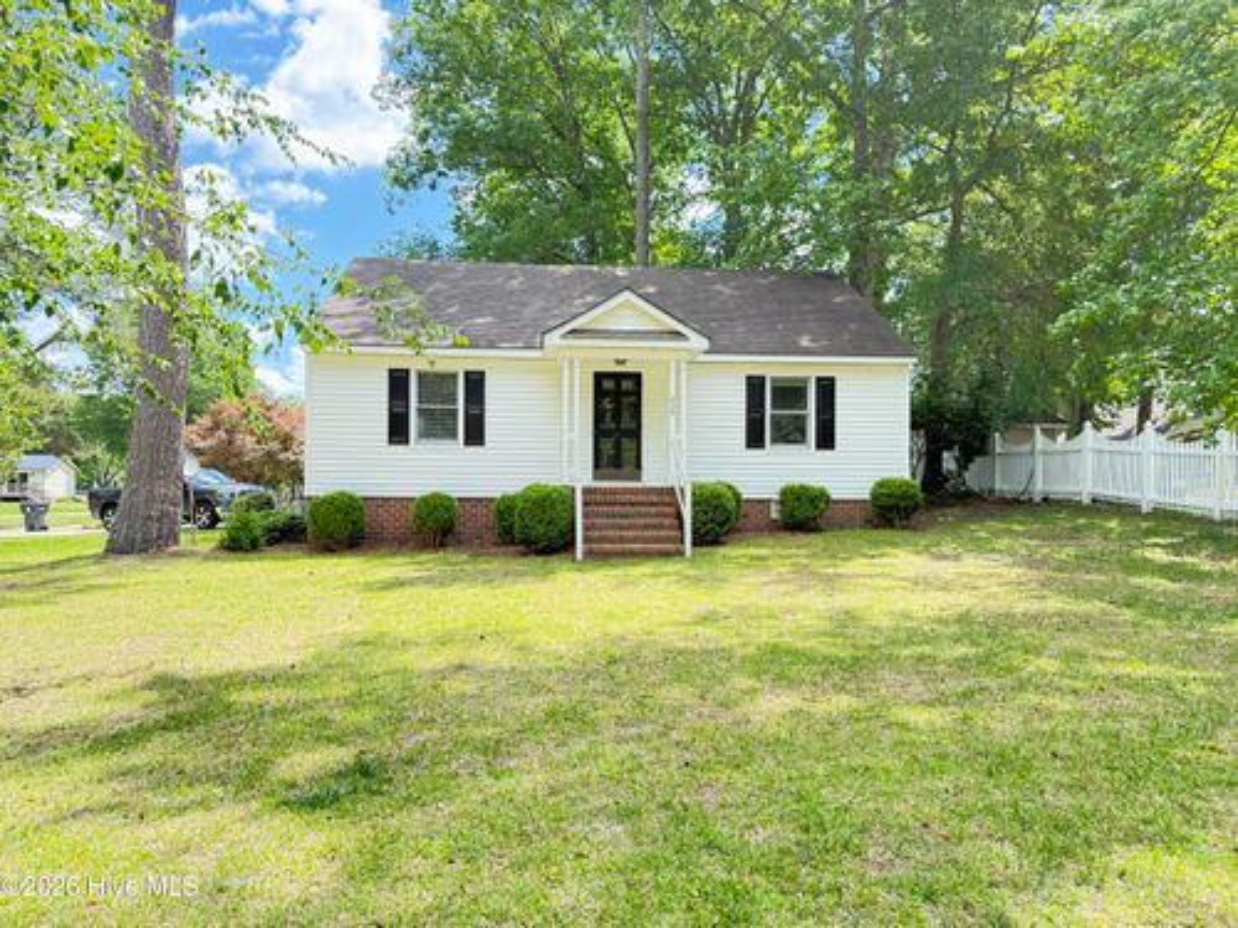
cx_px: 619
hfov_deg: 71.6
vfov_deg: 56.8
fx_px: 858
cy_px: 464
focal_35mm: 24
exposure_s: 1/510
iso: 100
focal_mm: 6.76
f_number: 1.78
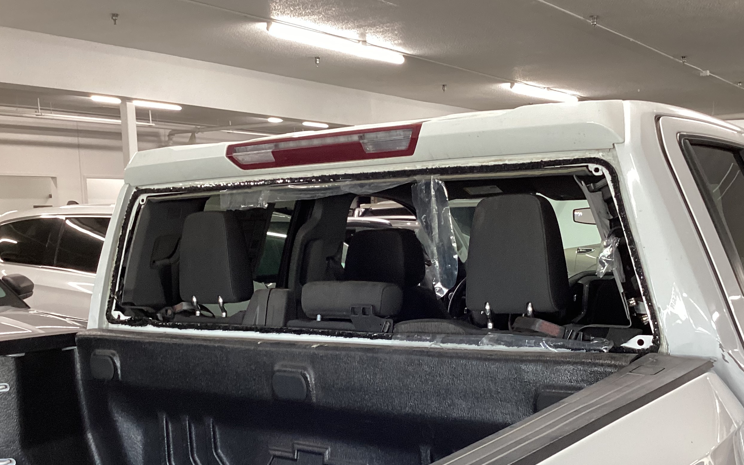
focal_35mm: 43
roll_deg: +0.6
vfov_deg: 29.5
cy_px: 331
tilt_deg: -8.7
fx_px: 872
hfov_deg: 46.2
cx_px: 406
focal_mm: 3.3
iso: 160
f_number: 2.4
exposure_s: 1/50
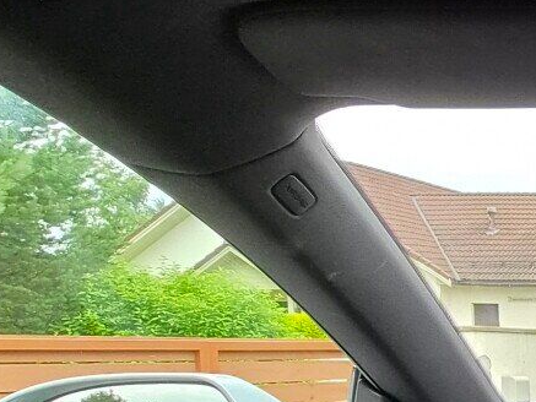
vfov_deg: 23.7
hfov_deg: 19.4
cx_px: 1063
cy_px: 441
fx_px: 898
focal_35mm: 58
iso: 200
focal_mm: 2.2
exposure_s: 1/100
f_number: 2.2
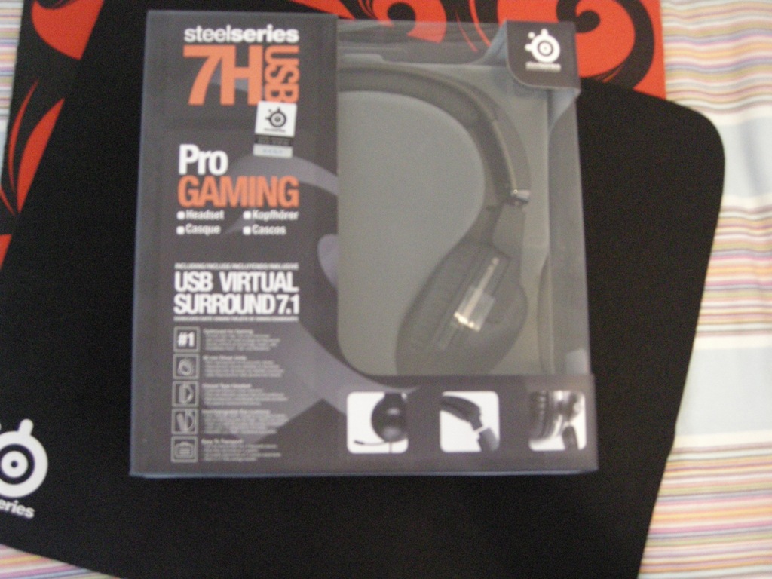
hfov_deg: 45.8
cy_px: 290
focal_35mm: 41
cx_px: 386
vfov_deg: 35.1
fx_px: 914
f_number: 2.9
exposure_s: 1/8
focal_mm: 8.5
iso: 758
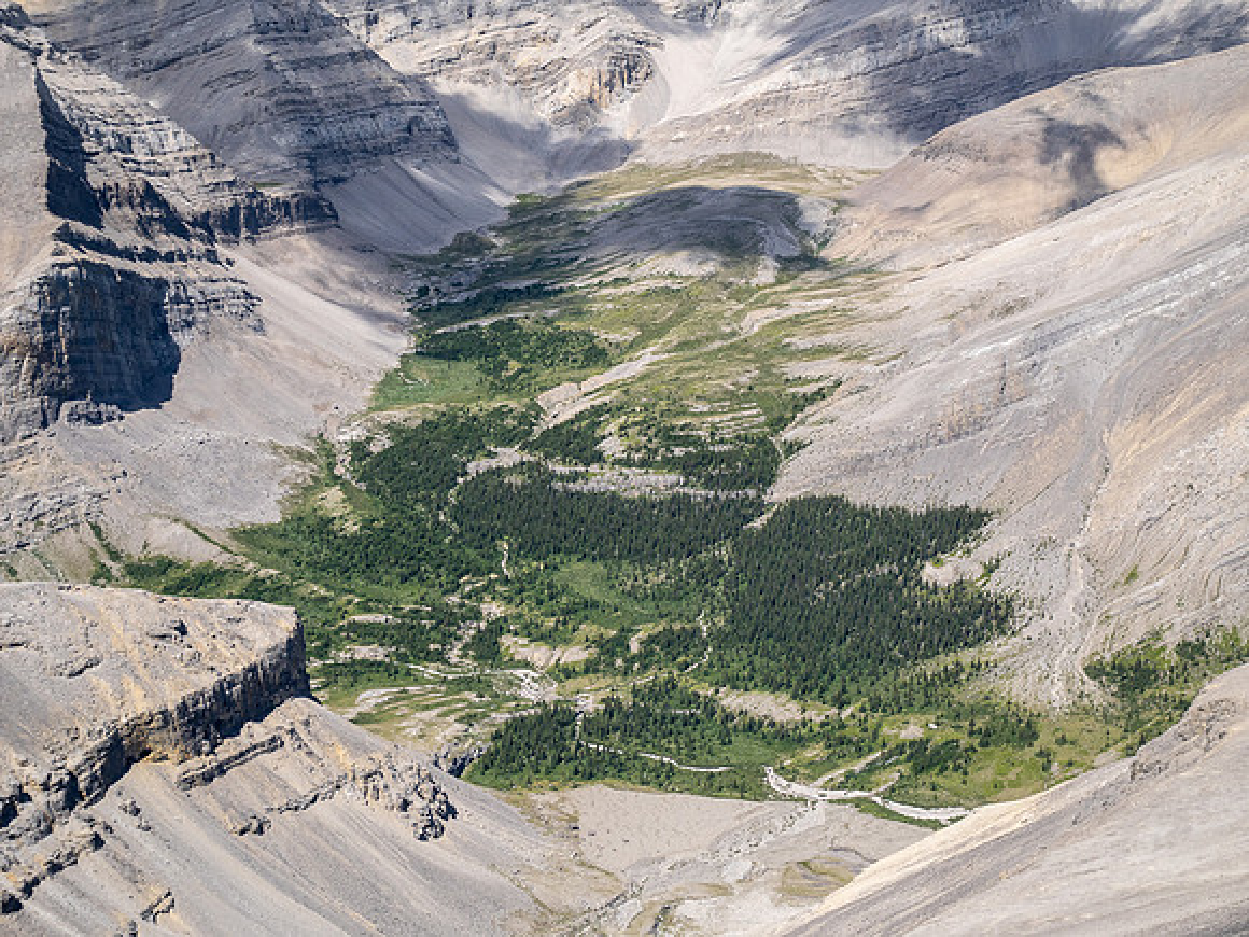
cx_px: 624
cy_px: 468
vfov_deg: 22.9
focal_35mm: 64
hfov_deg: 30.3
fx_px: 2309
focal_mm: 32
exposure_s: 1/160
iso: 200
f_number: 8
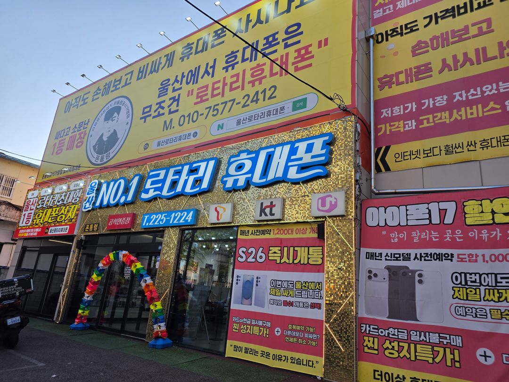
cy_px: 191
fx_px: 338
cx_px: 254
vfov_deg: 58.9
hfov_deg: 73.9
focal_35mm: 23
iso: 80
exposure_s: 1/1920
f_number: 1.7
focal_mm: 6.25
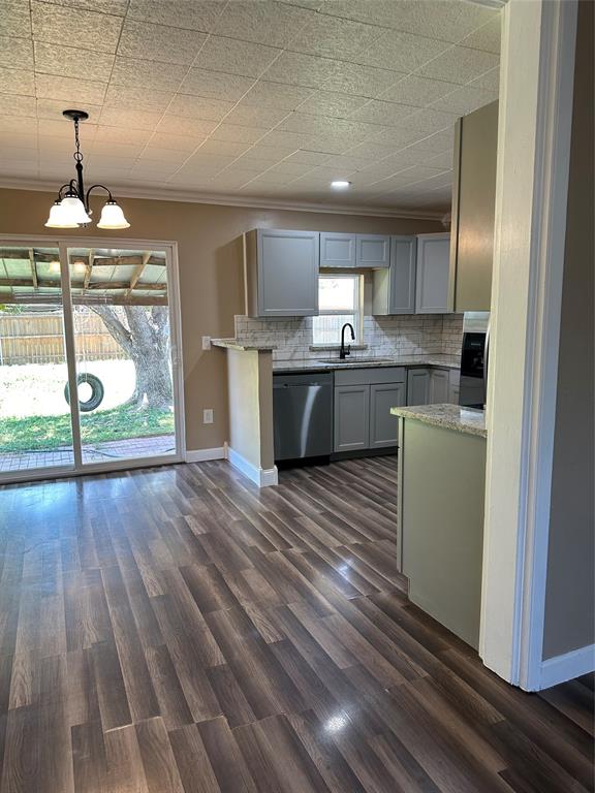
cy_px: 396
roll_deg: +1.0
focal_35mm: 24
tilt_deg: -5.5
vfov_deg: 71.6
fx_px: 550
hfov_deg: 56.8
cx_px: 298
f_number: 1.78
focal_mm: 6.86
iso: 160
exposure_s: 1/120
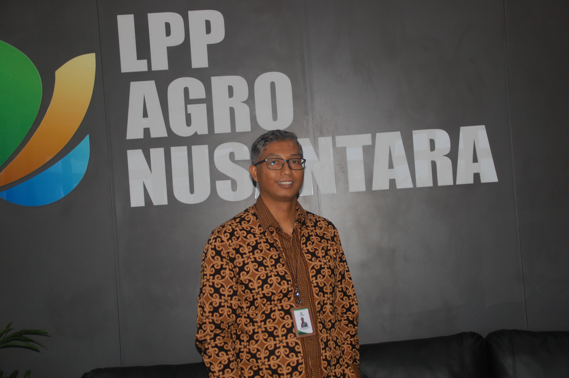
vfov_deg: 25.7
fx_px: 829
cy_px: 189
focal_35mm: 52
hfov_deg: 37.9
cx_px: 284
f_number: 4.2
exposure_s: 1/60
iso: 400
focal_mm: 35
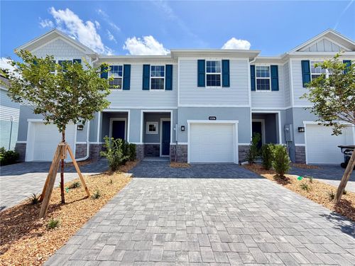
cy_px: 133
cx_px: 178
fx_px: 144
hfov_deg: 102.1
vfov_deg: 85.7
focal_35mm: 14
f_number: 2.2
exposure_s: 1/742
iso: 40
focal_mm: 2.22
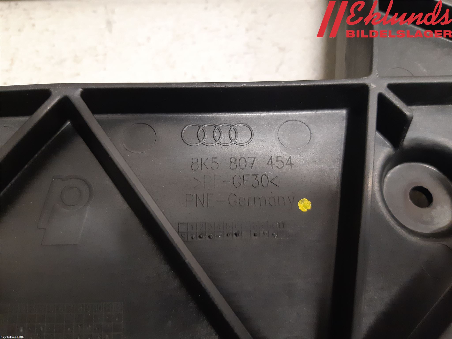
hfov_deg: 67.3
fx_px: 339
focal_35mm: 26
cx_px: 226
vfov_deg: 53.1
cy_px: 170
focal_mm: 3.93
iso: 250
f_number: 1.7
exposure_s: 1/25
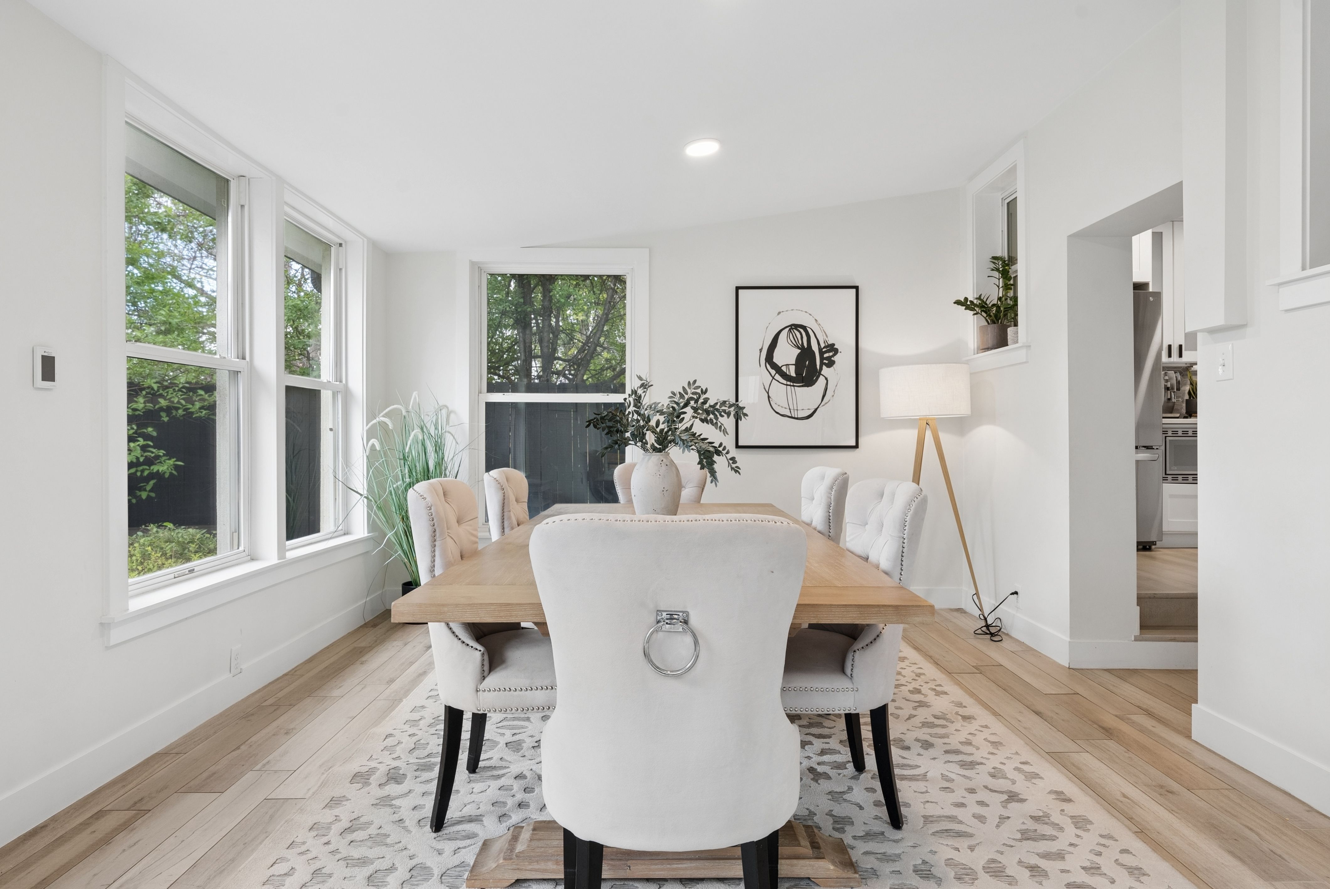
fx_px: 776
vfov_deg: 59.6
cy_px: 444
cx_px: 665
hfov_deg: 81.2
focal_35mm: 21
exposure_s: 1/30
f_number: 9
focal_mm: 21
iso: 500
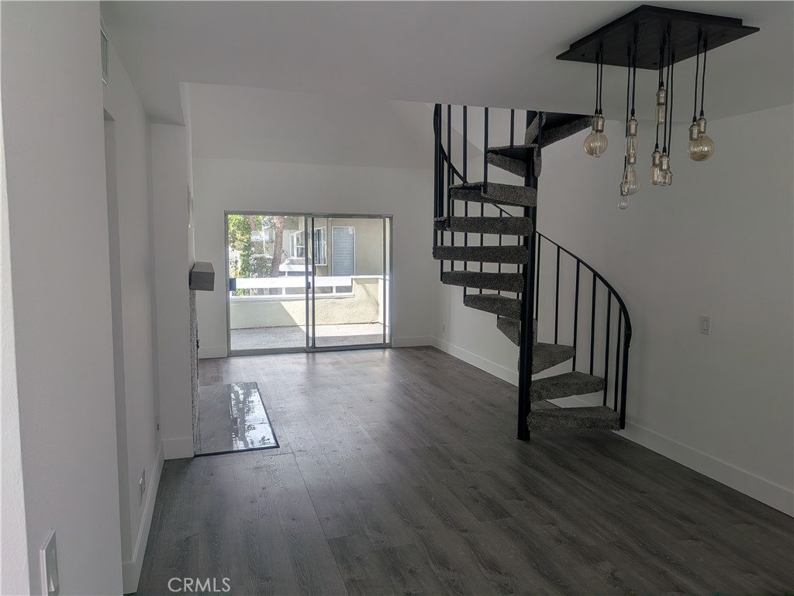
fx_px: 550
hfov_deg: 71.6
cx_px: 397
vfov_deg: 56.8
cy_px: 298
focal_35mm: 24
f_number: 1.7
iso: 32
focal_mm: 4.53
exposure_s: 1/483
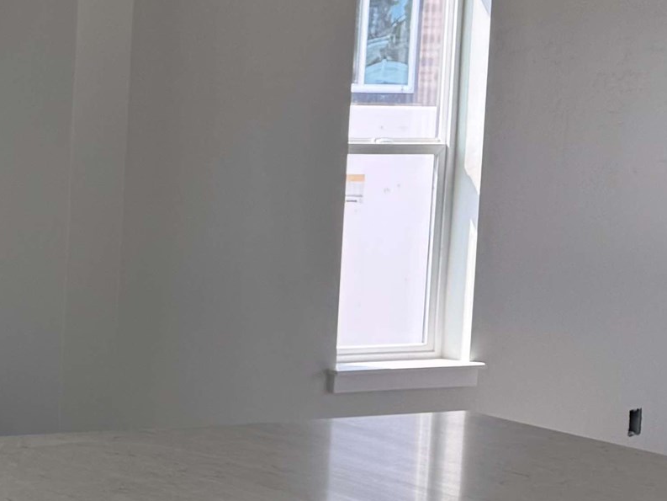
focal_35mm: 93
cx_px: -548
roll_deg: -1.2
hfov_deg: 17.1
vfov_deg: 15.9
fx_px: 1792
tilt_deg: -5.0
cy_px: 215
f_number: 1.78
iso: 80
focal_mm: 6.76
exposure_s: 1/364
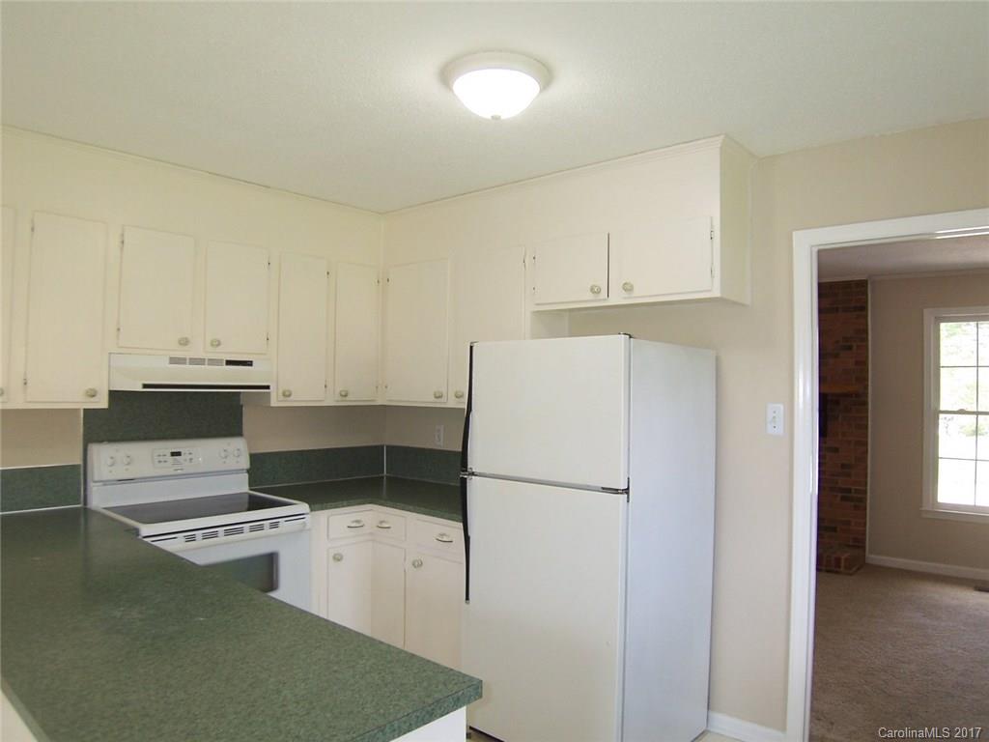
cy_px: 371
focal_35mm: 23
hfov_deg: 73.9
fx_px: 657
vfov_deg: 58.9
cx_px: 494
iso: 64
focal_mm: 3.8
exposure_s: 1/40
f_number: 2.8
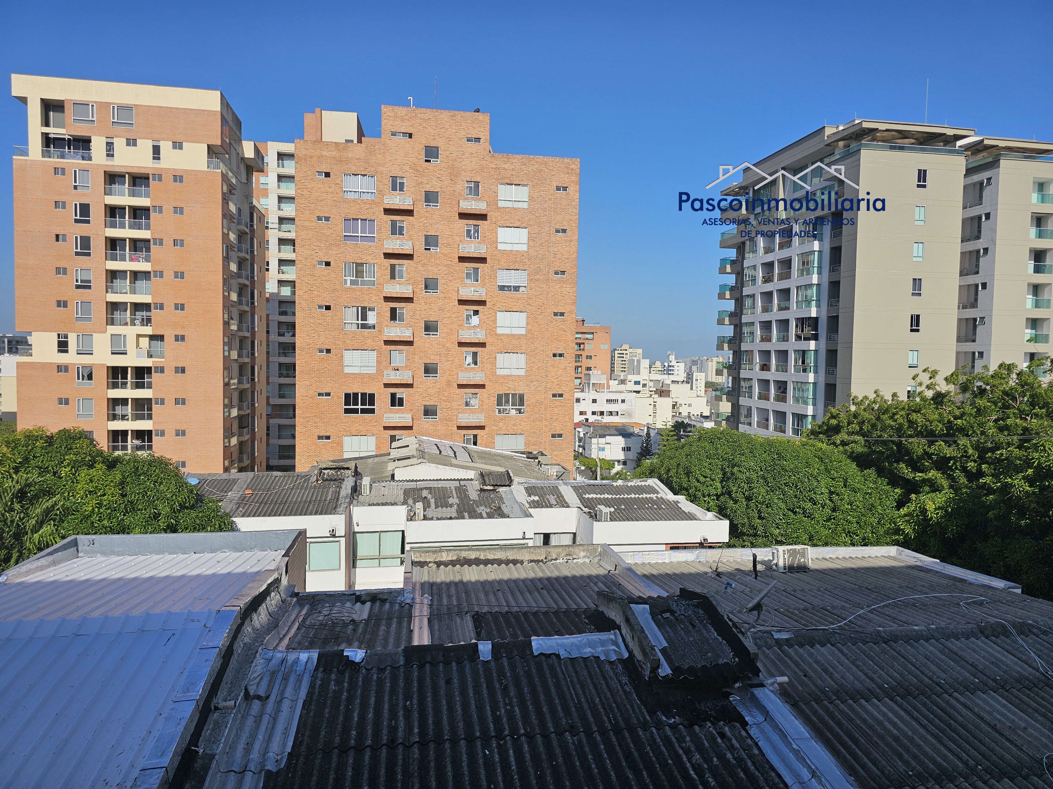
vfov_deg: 58.9
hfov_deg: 73.9
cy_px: 394
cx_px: 526
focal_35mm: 23
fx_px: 700
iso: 10
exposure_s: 1/1614
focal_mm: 6.3
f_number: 1.7
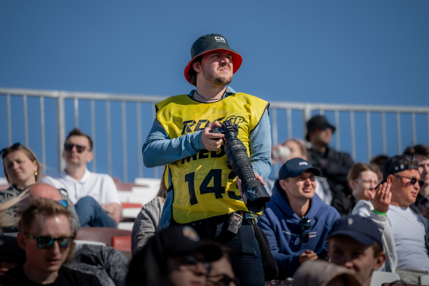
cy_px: 143
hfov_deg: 5.4
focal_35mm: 379
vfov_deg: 3.6
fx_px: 4518
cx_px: 214
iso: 400
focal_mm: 379.1
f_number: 6.3
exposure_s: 1/200
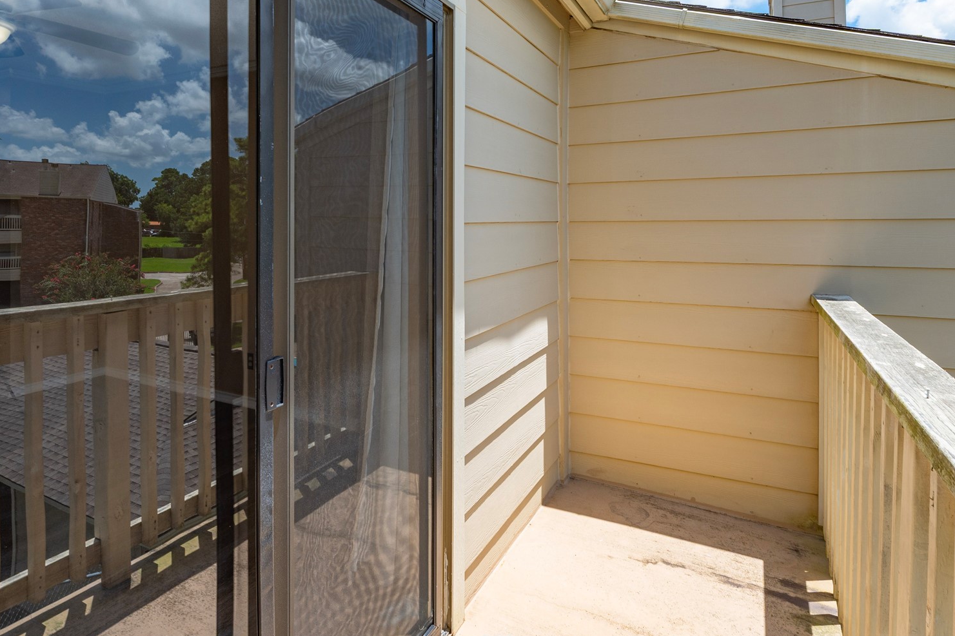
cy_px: 224
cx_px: 431
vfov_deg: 56.3
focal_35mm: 22
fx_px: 584
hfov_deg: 78.4
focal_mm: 15
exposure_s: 1/80
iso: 125
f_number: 14
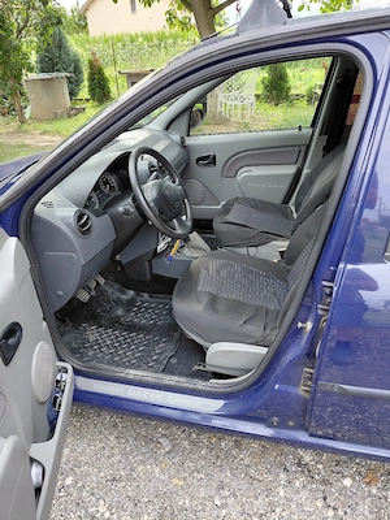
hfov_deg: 54.9
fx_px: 376
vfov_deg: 69.4
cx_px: 195
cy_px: 260
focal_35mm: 25
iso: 50
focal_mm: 4.69
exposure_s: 1/103
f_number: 1.8
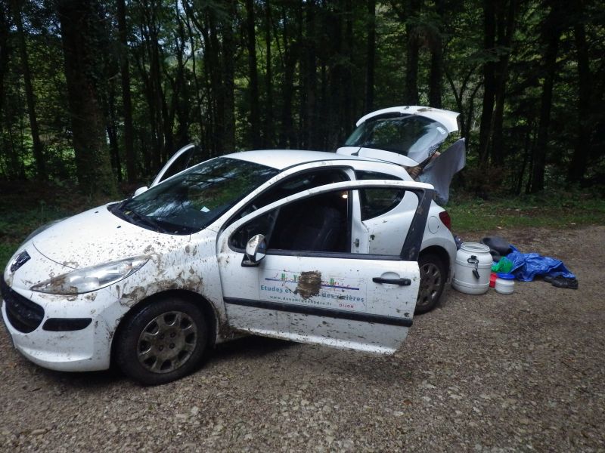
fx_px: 489
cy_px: 226
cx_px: 302
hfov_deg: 63.4
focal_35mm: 28
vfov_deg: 49.7
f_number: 3.5
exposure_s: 1/45
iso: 1000
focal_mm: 5
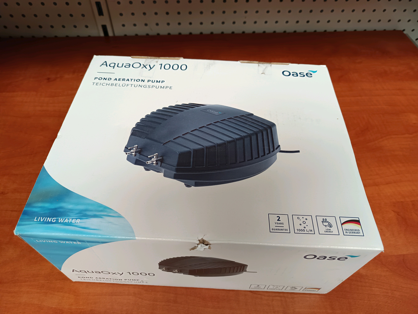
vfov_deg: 56.8
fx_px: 290
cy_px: 157
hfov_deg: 71.6
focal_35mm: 24
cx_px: 209
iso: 670
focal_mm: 5.31
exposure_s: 1/50
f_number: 1.7
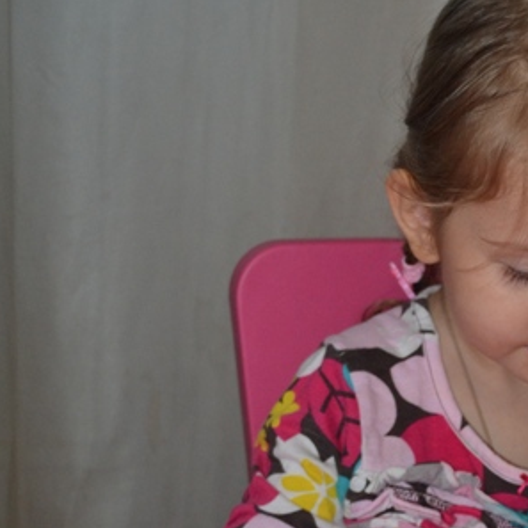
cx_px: 450
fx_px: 1363
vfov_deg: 21.4
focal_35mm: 79
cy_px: 473
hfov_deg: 21.5
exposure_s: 1/60
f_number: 4
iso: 900
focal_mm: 24
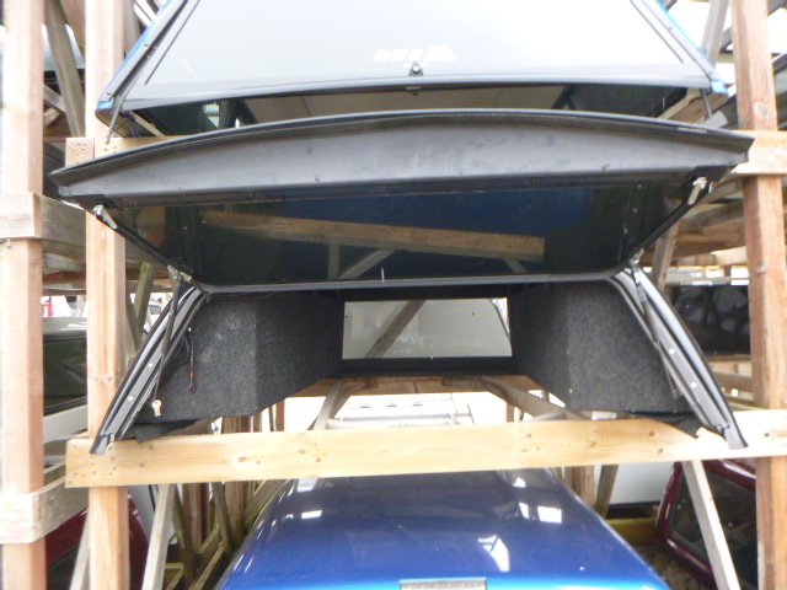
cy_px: 295
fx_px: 568
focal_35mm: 25
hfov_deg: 69.4
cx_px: 394
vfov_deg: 54.9
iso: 400
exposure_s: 1/50
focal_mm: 4.5
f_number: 3.9
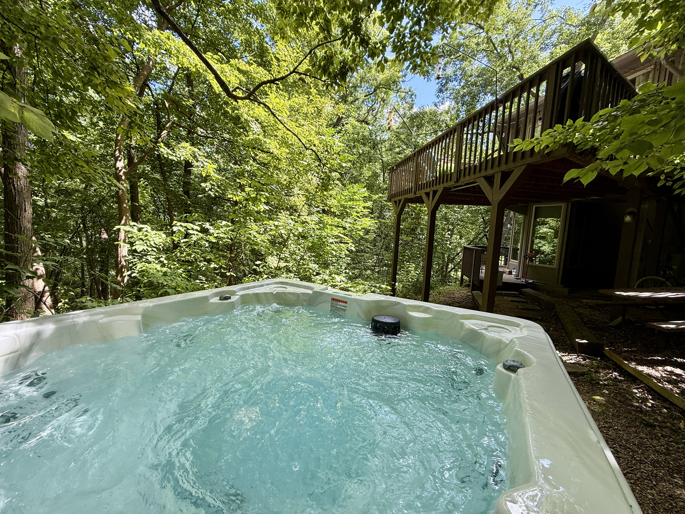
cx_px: 342
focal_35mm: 14
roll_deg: -3.6
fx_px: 277
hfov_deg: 102.1
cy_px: 257
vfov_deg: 85.7
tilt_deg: -5.0
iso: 50
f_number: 2.2
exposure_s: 1/155
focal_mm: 2.22
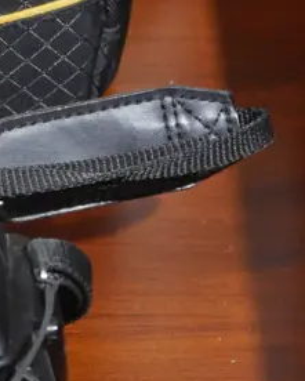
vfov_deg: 10.6
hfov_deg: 8.3
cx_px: -177
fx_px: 2041
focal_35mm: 181
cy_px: 88
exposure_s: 1/60
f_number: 5.3
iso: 2000
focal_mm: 25
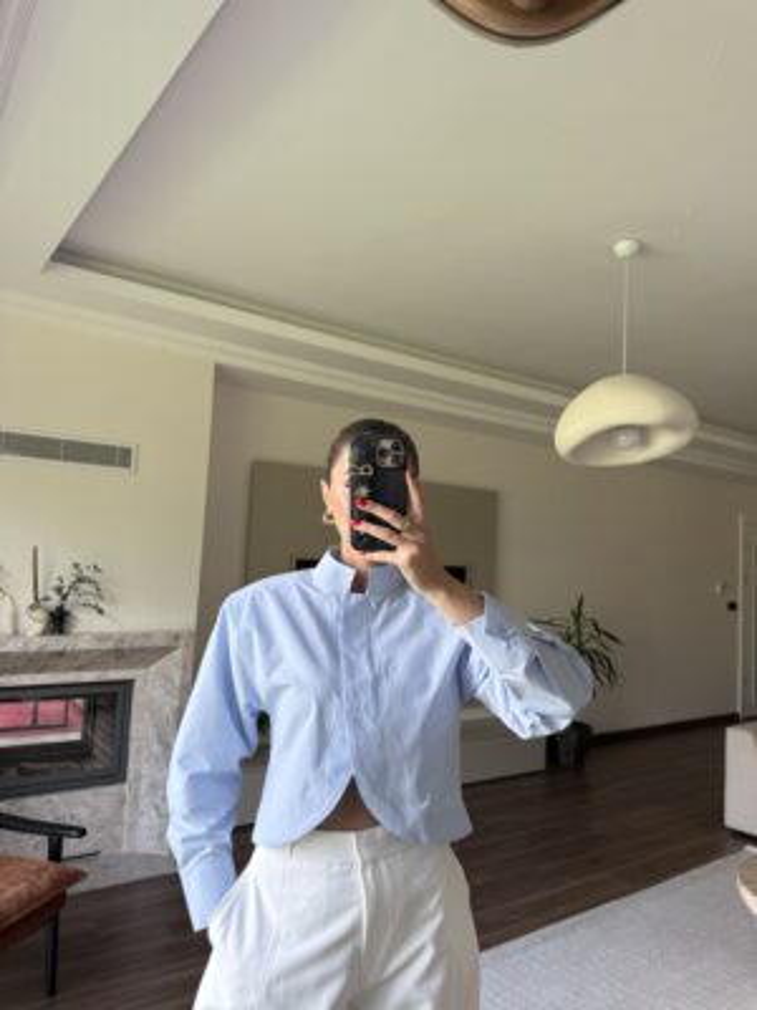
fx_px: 700
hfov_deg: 56.8
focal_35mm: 24
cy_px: 505
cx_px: 378
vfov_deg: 71.6
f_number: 1.78
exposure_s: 1/162
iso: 100
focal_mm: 6.76
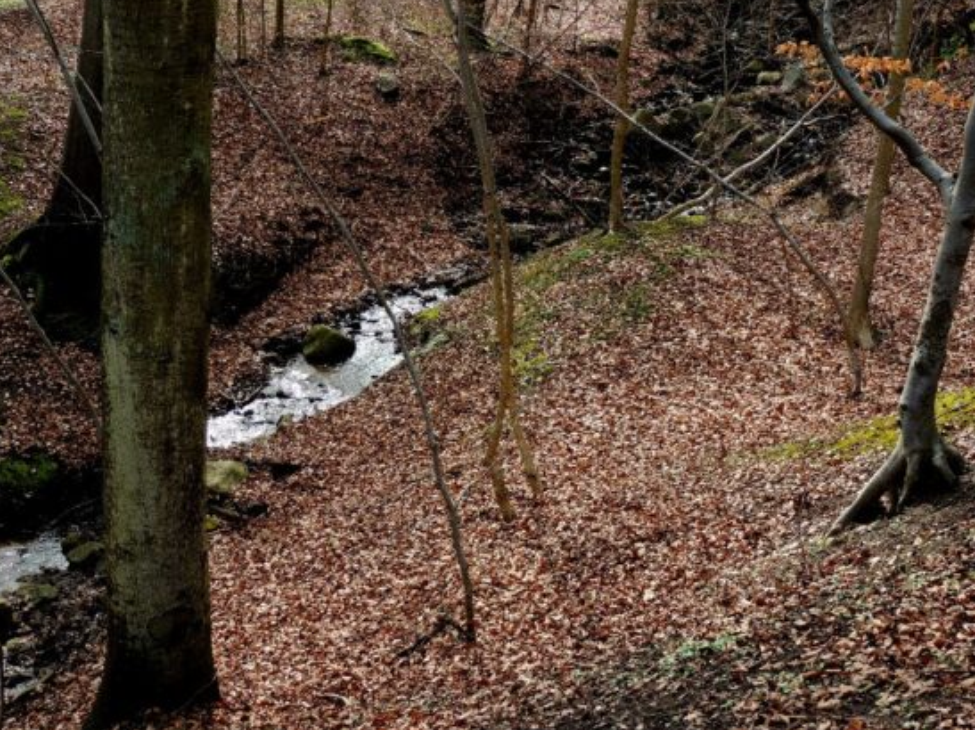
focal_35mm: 44
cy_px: 361
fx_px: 1239
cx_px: 481
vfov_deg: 32.9
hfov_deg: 43.0
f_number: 3.4
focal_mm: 7.6
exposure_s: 1/200
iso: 100
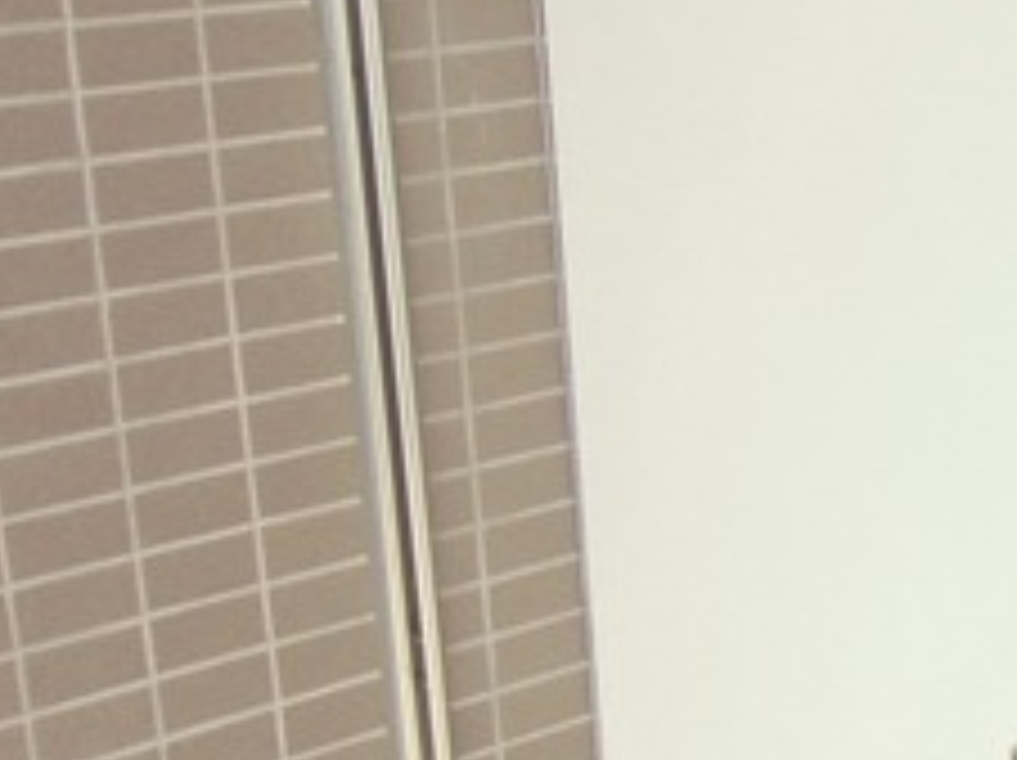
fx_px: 2495
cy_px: 504
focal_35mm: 85
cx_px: 1202
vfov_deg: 17.3
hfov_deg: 21.5
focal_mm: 5.36
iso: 100
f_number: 3.5
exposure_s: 1/60
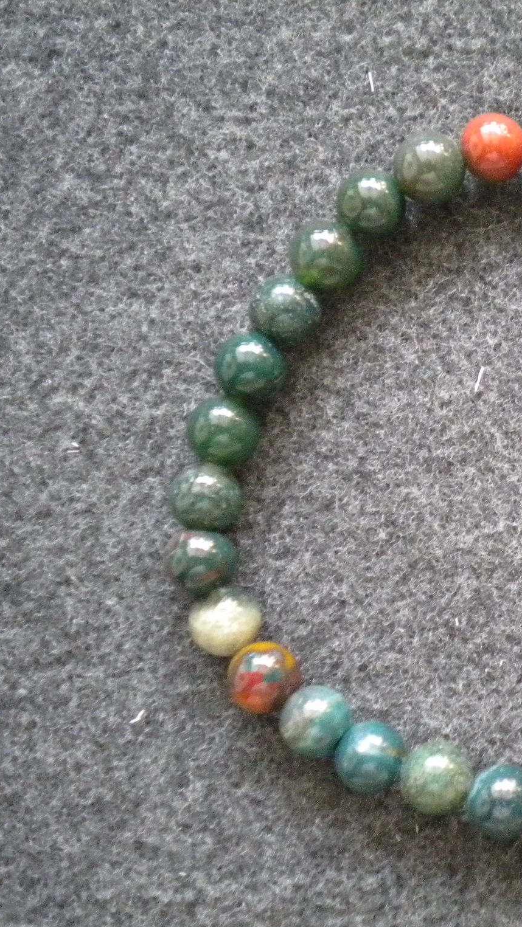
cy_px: 465
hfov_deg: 19.1
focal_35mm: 60
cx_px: 597
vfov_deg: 34.9
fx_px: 1476
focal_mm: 7.4
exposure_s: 1/56.2
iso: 800
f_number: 3.5
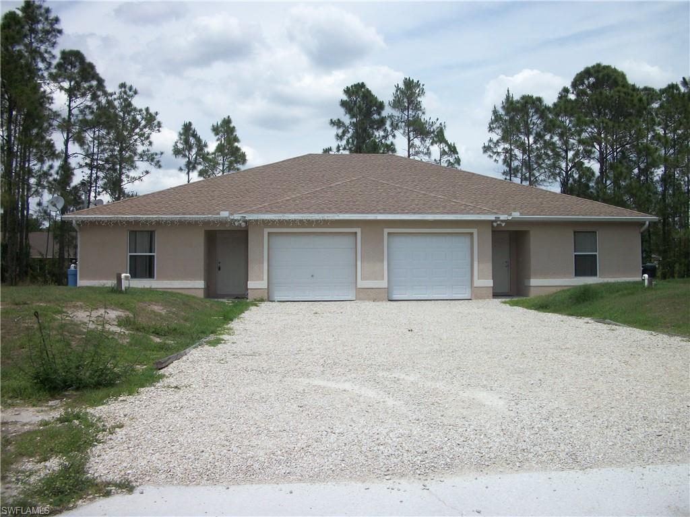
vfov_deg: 40.7
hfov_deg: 52.6
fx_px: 698
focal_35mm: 35
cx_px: 345
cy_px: 258
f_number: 8.8
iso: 80
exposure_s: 1/250
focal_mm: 6.3
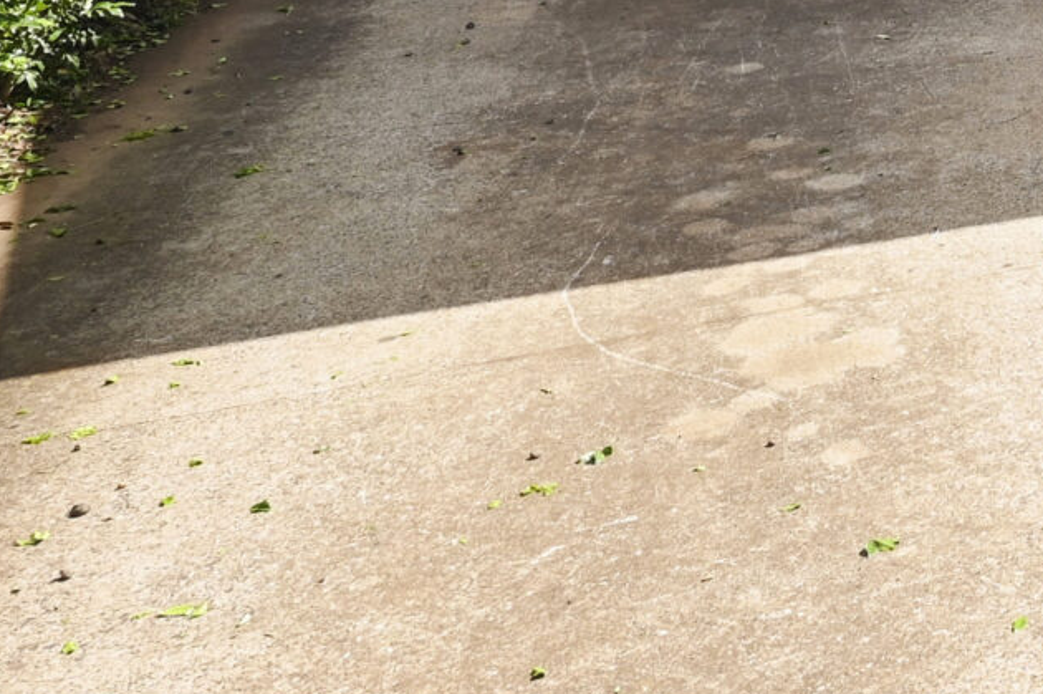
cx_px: 1942
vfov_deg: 17.7
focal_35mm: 64
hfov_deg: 20.5
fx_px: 1853
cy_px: -493
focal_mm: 14
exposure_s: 1/250
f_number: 9
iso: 200
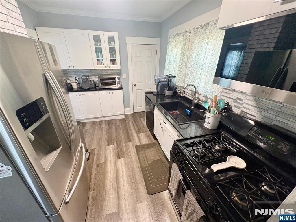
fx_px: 120
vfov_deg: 85.7
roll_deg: -0.5
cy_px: 111
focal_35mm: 14
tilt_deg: -24.6
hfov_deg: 102.1
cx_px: 148
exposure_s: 1/60
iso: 400
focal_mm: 2.22
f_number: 2.2
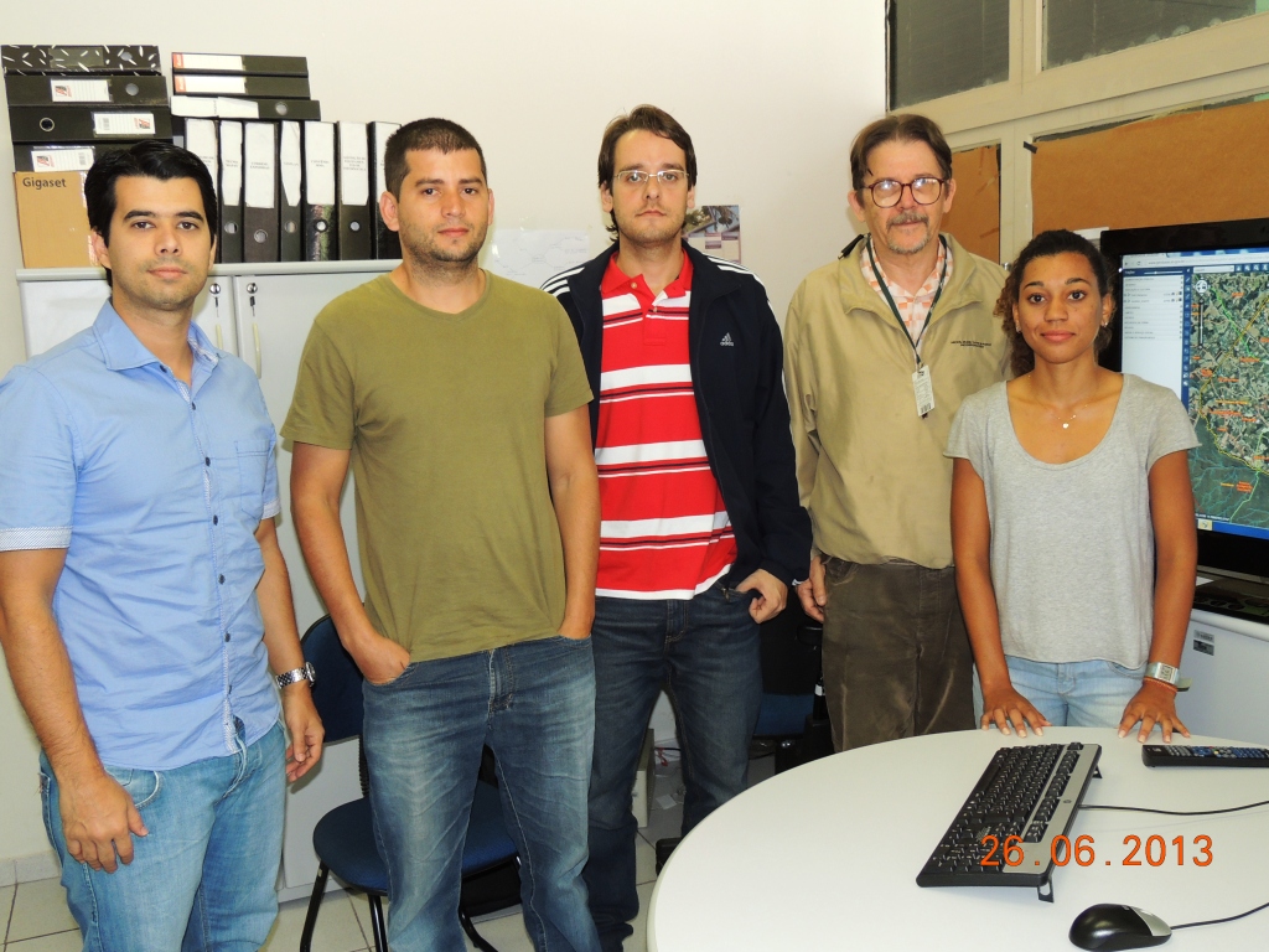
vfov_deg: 42.9
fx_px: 1210
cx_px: 634
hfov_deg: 55.4
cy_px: 476
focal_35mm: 33
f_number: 3.2
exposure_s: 1/30
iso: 200
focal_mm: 5.8
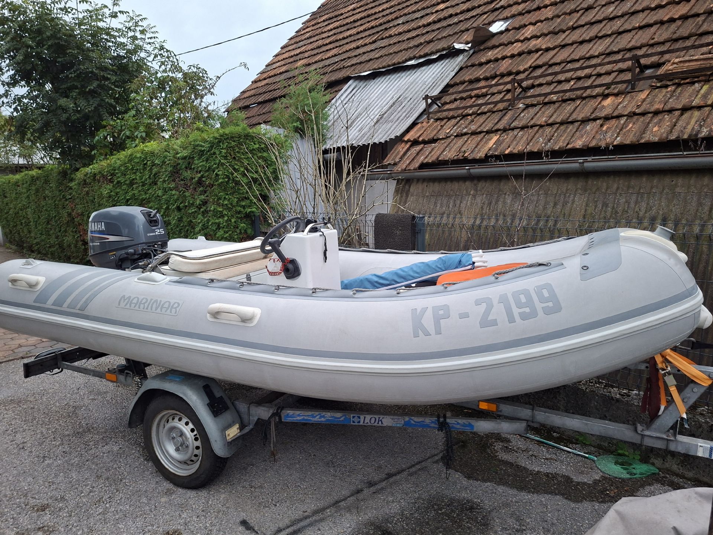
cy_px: 268
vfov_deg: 58.9
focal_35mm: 23
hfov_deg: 73.9
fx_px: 474
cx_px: 356
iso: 250
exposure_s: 1/100
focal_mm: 5.54
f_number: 1.8
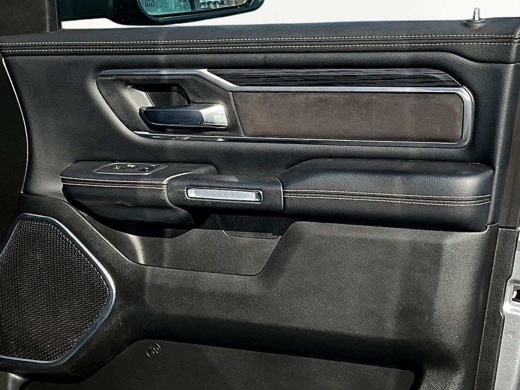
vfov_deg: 30.0
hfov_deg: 39.6
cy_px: 266
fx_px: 721
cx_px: 282
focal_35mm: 48
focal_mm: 3
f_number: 1.8
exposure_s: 1/759
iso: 25
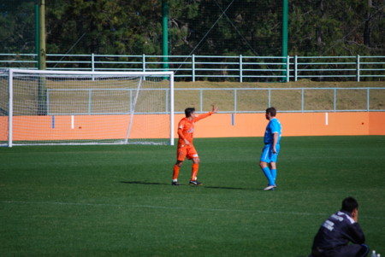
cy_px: 128
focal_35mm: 300
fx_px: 3211
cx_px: 192
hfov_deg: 6.9
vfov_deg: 4.6
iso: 200
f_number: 5.6
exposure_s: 1/1000
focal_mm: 200
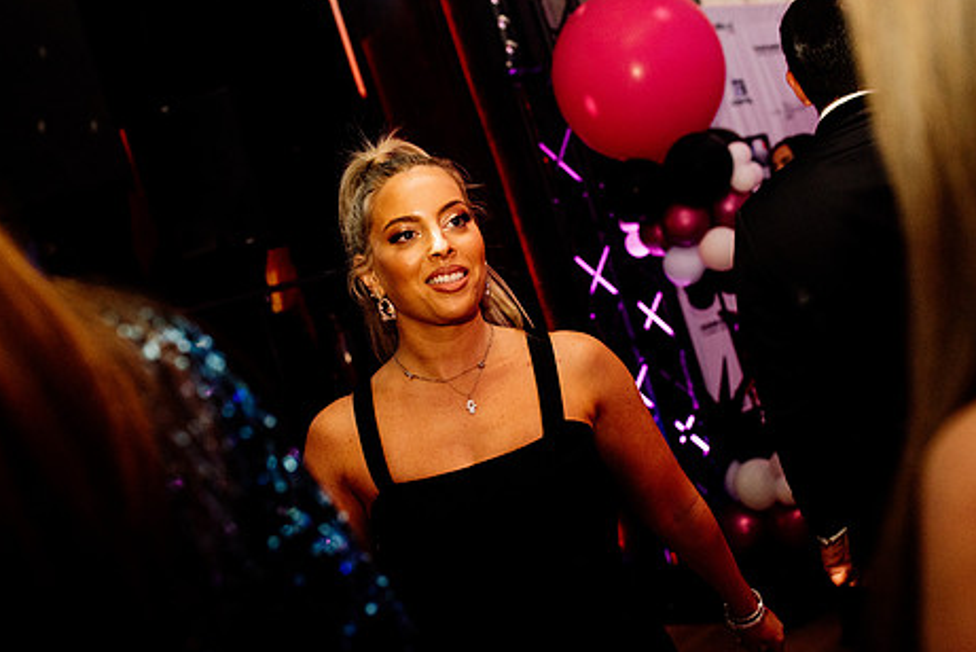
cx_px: 440
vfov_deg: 30.6
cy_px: 336
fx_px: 1194
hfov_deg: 44.4
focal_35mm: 44
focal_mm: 35
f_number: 2.8
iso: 2000
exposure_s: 1/200
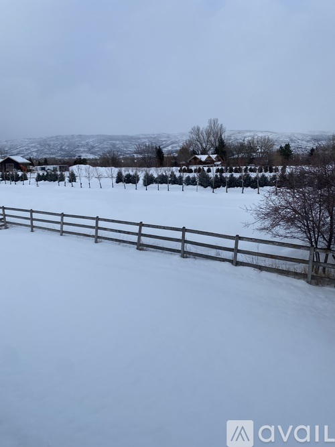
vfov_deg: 67.3
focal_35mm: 26
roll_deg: +2.5
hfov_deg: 53.0
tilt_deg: -8.5
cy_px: 224
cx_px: 168
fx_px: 336
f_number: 1.8
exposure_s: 1/1866
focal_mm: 4.25
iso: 32
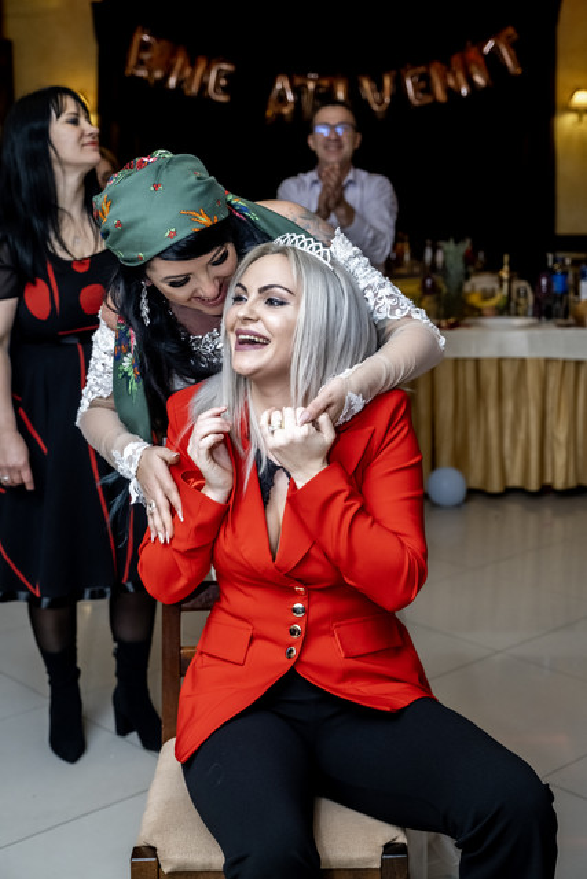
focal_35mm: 48
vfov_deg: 41.1
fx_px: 1173
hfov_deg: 28.1
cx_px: 294
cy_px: 440
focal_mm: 32.1
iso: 1250
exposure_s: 1/125
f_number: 2.8
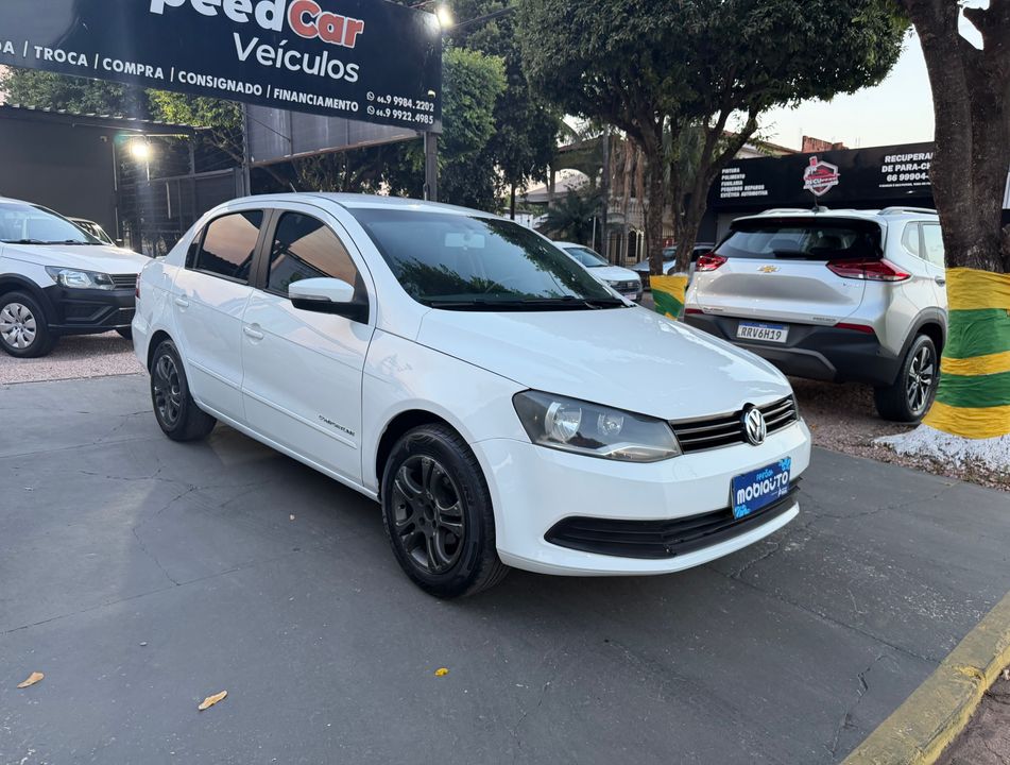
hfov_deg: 71.4
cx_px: 505
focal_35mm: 24
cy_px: 382
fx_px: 703
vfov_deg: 57.1
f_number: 1.78
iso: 200
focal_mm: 6.76
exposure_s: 1/120
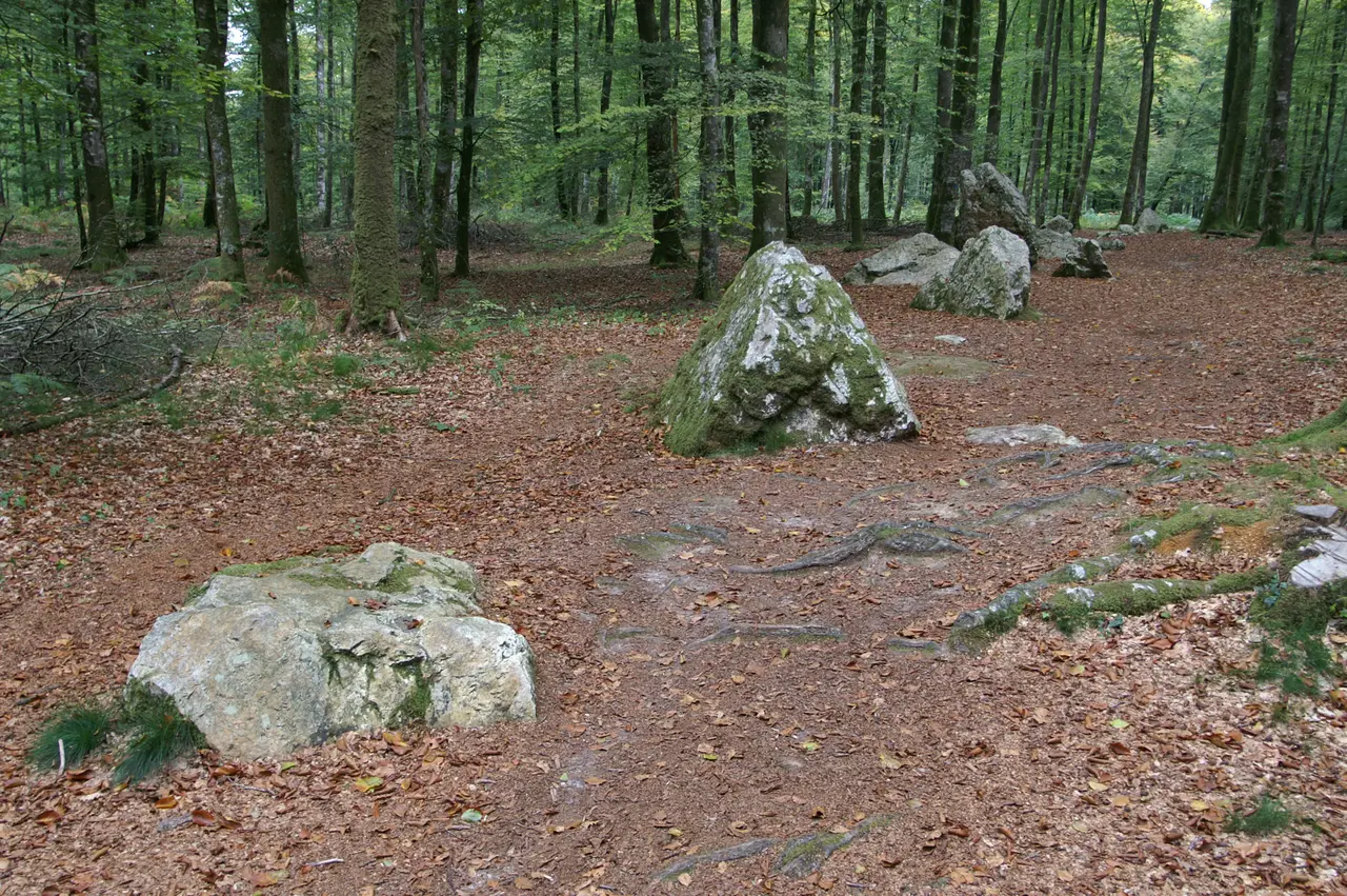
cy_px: 448
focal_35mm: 33
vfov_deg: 39.9
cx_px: 674
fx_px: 1234
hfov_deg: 57.3
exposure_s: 1/100
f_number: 4
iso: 200
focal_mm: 22
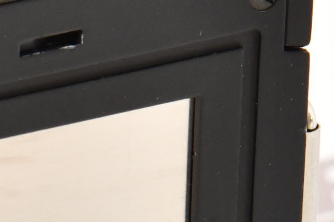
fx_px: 6502
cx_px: -198
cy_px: 367
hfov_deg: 2.9
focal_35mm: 701
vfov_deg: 2.0
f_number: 14
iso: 1600
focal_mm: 120
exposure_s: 1/125
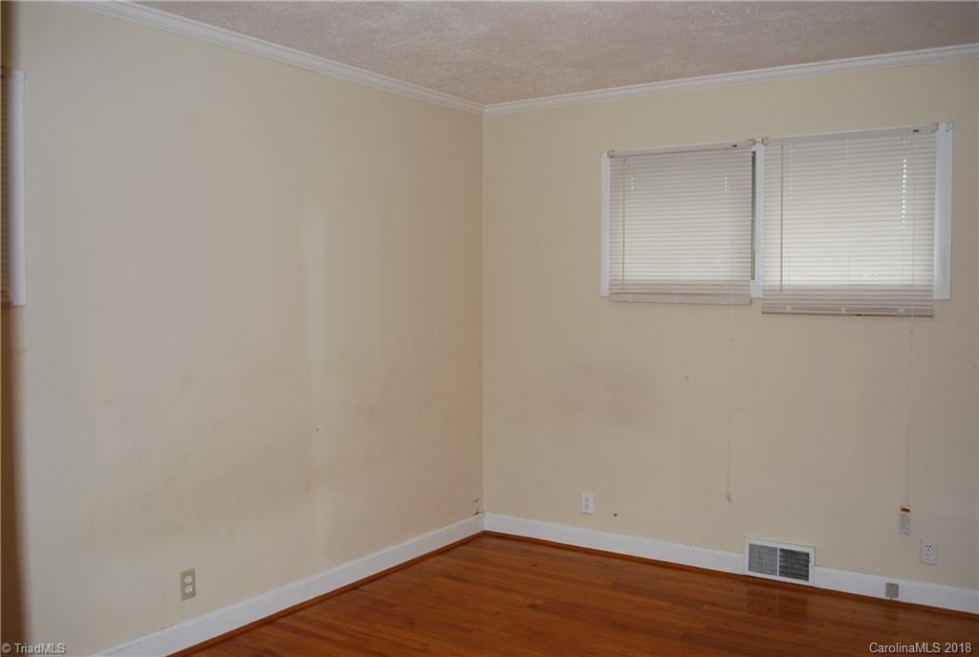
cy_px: 328
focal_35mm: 33
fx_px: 899
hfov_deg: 57.1
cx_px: 490
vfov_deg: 40.1
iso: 200
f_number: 4
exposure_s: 1/60
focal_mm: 22
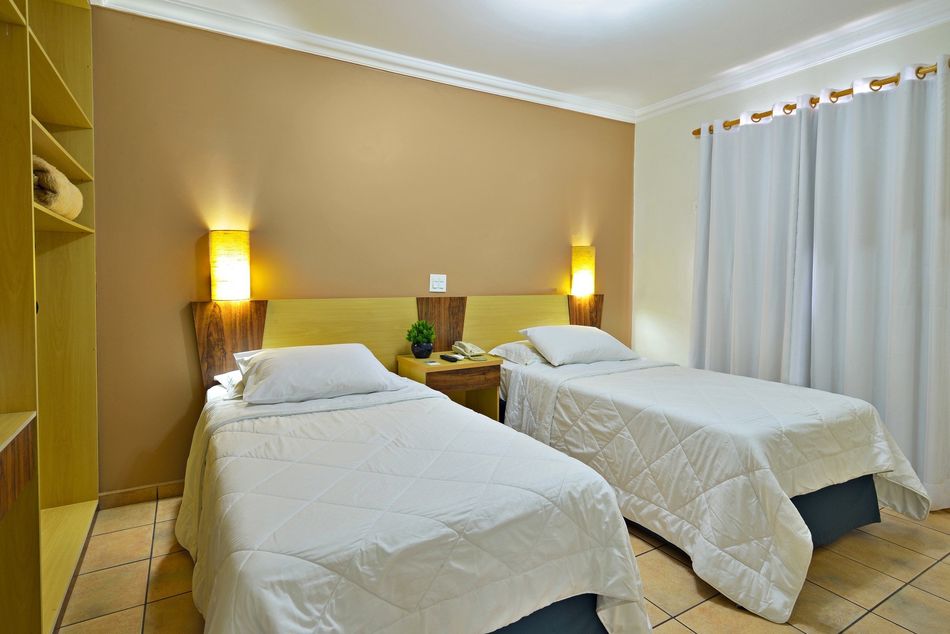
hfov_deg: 90.0
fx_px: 475
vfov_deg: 67.4
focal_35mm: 18
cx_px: 475
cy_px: 317
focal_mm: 18
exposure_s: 4
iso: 100
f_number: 16
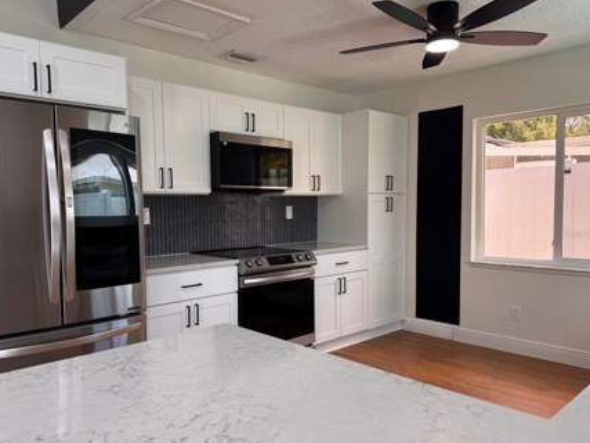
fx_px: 460
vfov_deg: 51.3
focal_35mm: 27
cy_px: 234
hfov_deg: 65.3
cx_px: 274
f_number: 1.78
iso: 64
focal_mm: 6.76
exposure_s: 1/121
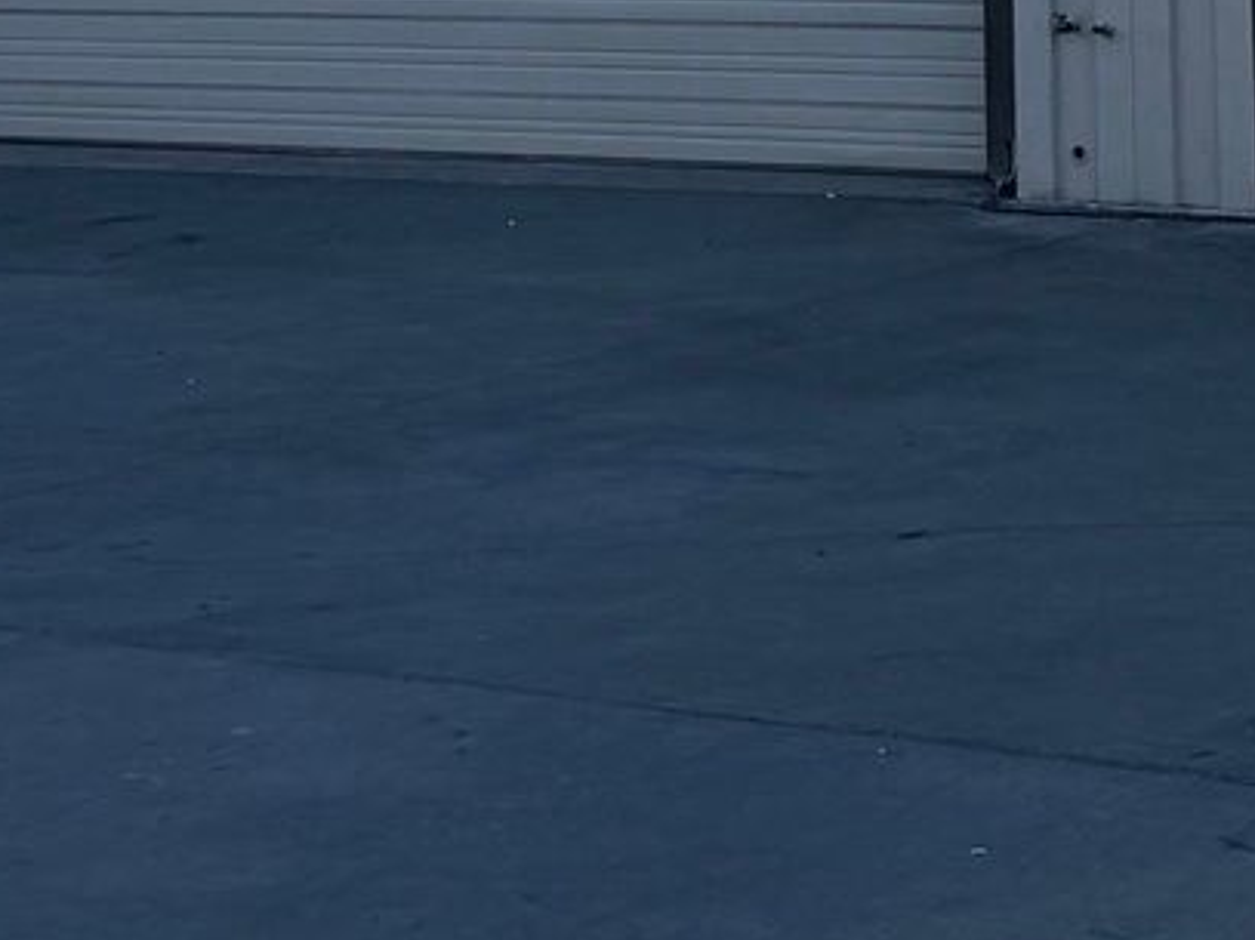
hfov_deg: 16.5
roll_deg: +1.2
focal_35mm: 118
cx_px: 1070
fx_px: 4277
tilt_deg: +8.7
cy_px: -1011
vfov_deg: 11.2
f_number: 1.78
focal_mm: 6.76
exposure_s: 1/5348
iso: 80
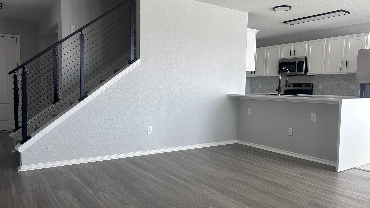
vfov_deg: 40.2
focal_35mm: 29
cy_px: 110
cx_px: 187
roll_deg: -0.7
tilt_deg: -4.1
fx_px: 285
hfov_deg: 66.1
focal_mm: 5.7
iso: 125
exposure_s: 1/121
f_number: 1.5
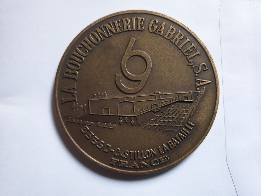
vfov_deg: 53.1
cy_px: 98
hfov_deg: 67.3
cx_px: 130
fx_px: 196
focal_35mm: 26
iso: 250
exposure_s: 1/28
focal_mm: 4.3
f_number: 1.5
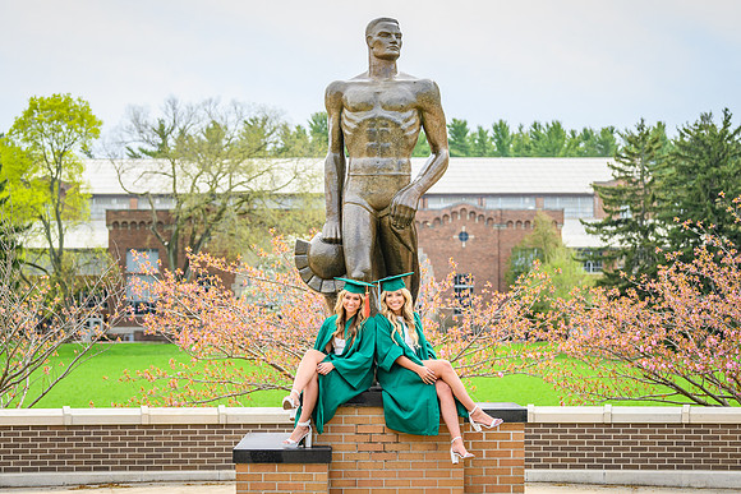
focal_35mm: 87
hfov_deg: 23.4
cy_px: 235
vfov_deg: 15.8
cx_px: 385
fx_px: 1786
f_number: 4
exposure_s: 1/1250
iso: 400
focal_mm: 80
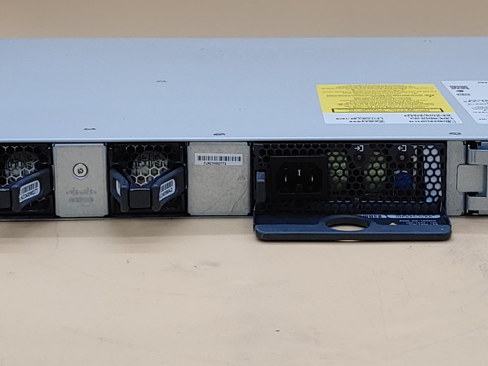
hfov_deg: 26.0
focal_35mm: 75
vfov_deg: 19.5
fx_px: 1057
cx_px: 258
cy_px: 86
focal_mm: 4.36
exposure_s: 1/107
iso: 50
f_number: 1.8
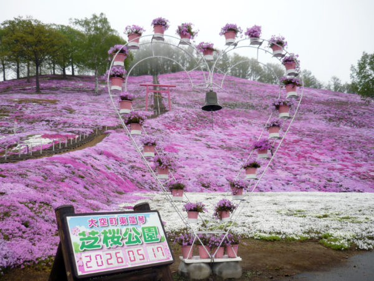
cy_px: 140
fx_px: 357
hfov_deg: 55.4
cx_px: 187
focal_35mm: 33
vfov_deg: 42.9
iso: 100
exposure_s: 1/160
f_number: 2.8
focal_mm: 5.5
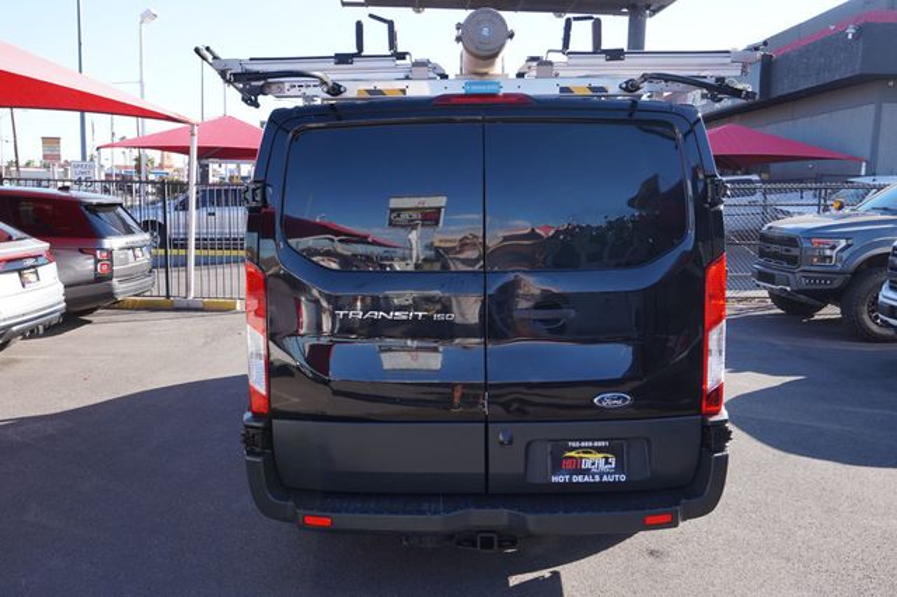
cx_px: 448
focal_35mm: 30
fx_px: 747
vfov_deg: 43.6
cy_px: 298
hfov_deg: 62.0
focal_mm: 20
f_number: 6.3
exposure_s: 1/100
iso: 100
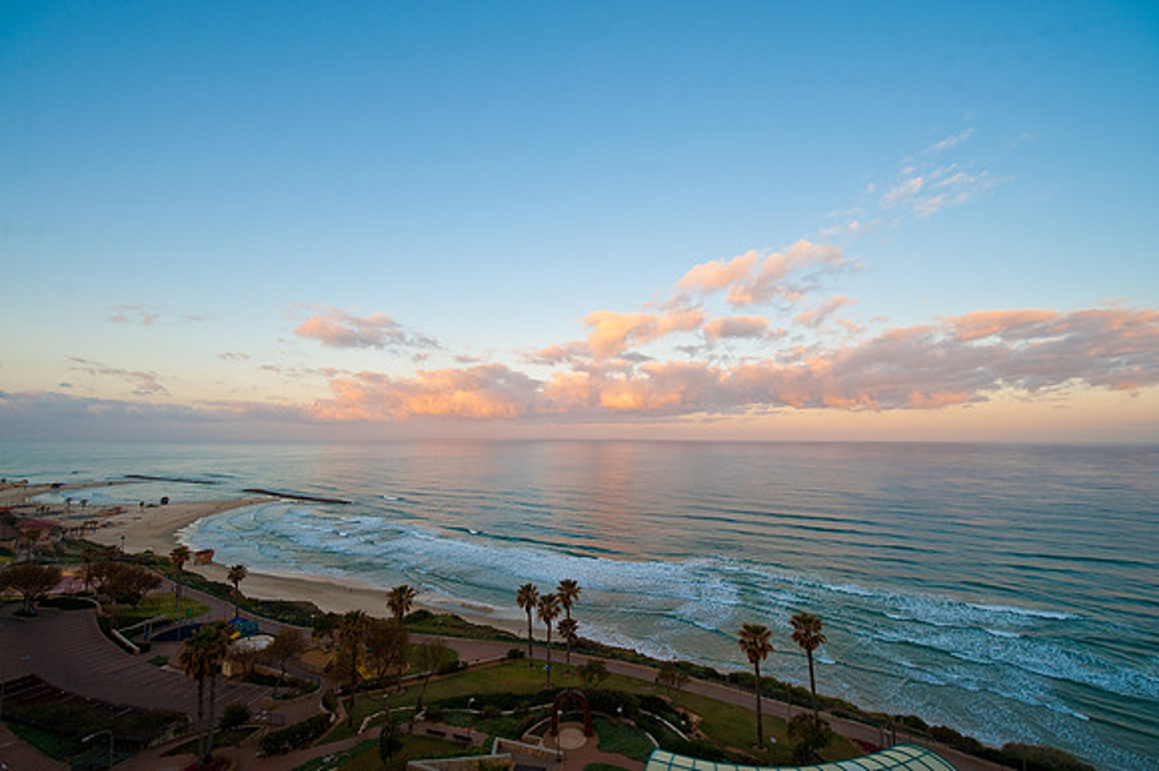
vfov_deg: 81.1
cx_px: 580
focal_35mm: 14
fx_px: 450
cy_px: 386
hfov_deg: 104.3
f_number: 7.1
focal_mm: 14
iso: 200
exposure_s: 1/125
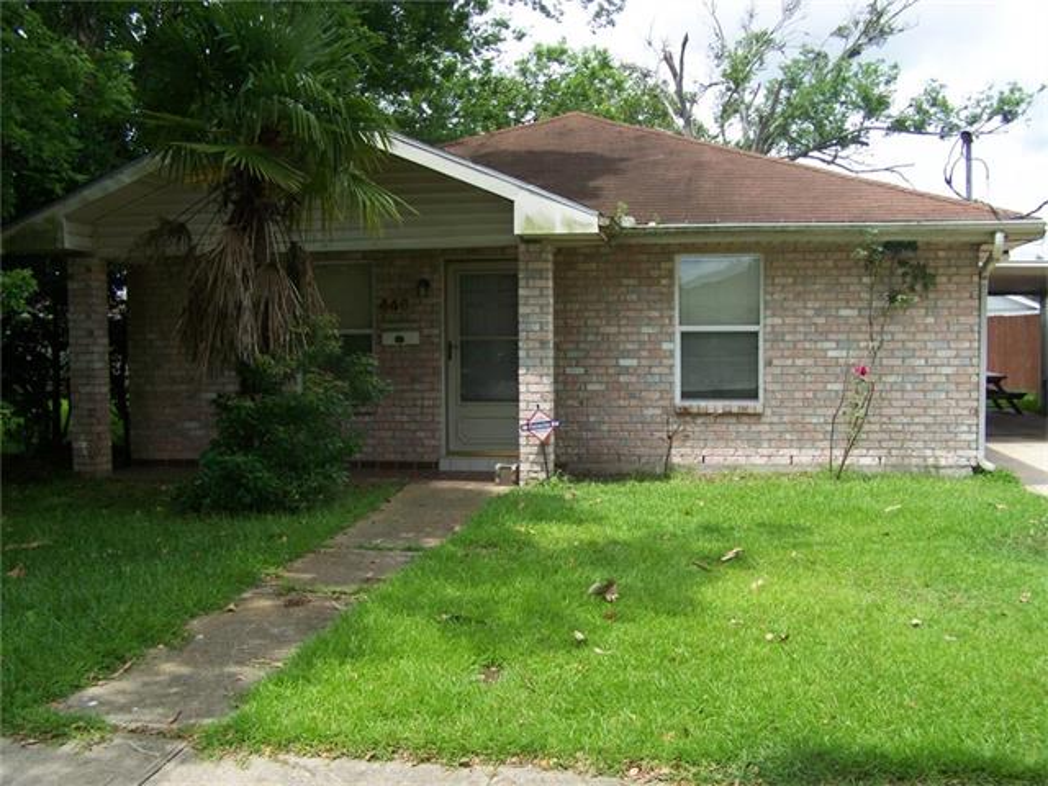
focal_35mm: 38
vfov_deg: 37.7
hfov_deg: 49.0
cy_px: 393
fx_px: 1150
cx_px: 524
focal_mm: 6.3
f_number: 4
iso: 64
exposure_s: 1/320
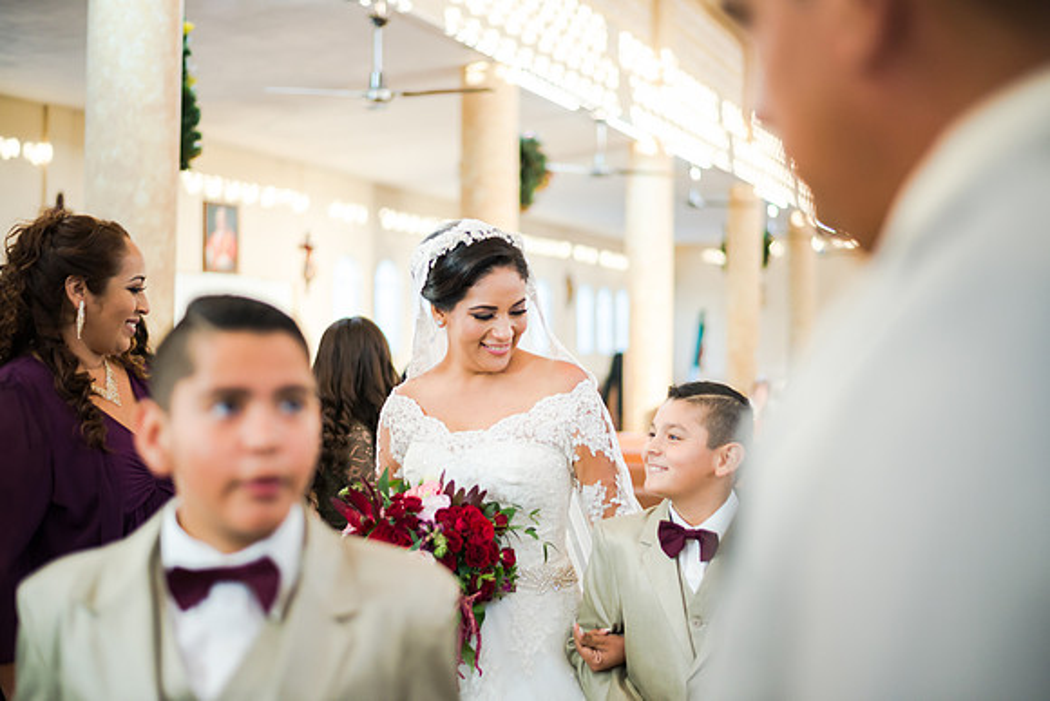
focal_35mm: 50
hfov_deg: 39.6
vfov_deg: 27.0
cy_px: 350
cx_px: 525
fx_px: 1459
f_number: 1.8
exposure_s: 1/250
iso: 1000
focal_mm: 50
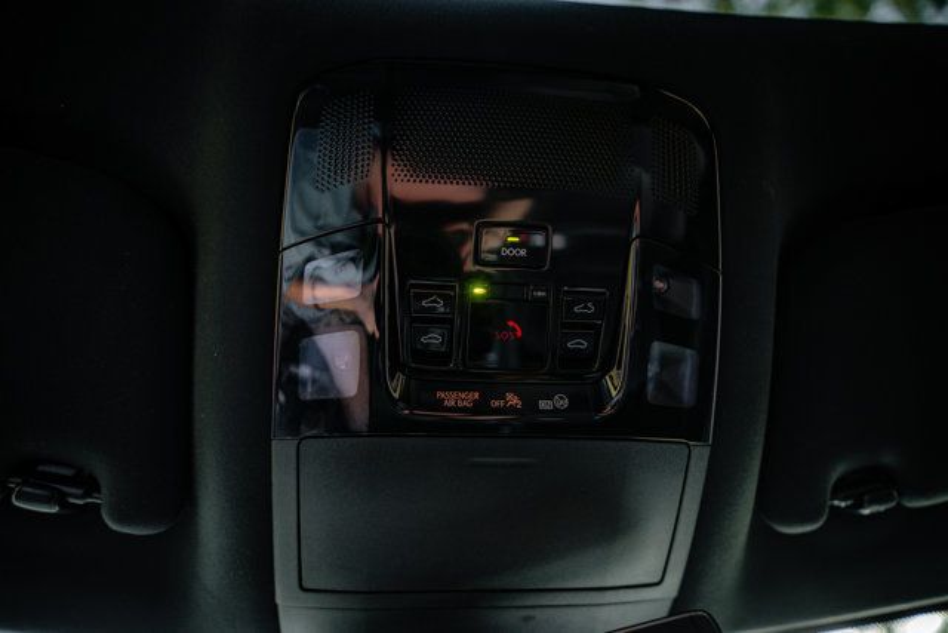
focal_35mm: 24
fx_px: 632
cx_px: 474
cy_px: 316
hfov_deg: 73.7
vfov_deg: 53.2
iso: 500
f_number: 2.8
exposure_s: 1/250
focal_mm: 24
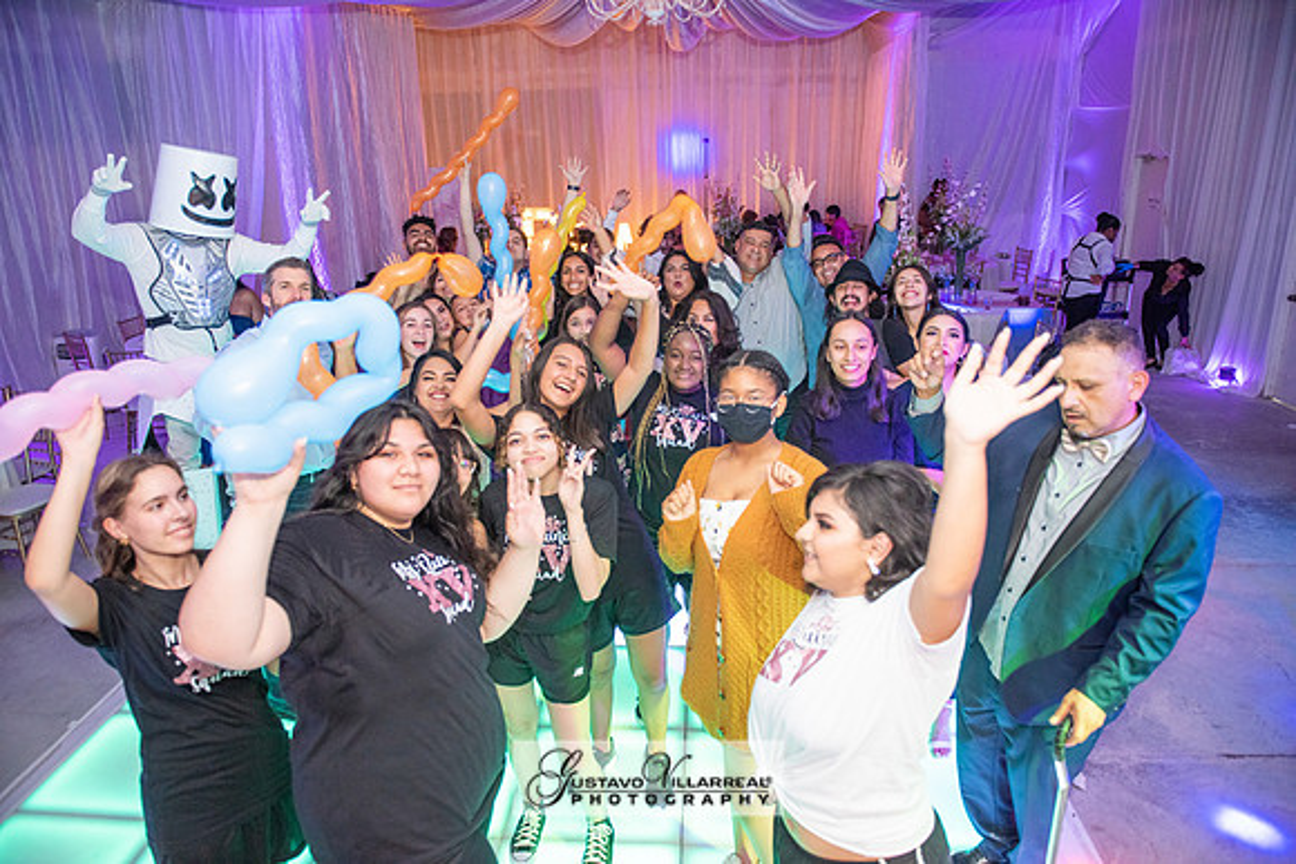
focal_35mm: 24
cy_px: 432
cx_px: 648
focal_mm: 24
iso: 1250
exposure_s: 1/125
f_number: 3.2
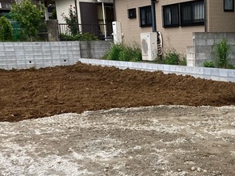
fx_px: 414
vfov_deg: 23.1
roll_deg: +0.1
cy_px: 170
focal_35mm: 61
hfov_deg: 30.4
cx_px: 209
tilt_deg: -15.5
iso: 20
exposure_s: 1/1230
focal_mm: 3.99
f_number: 1.8
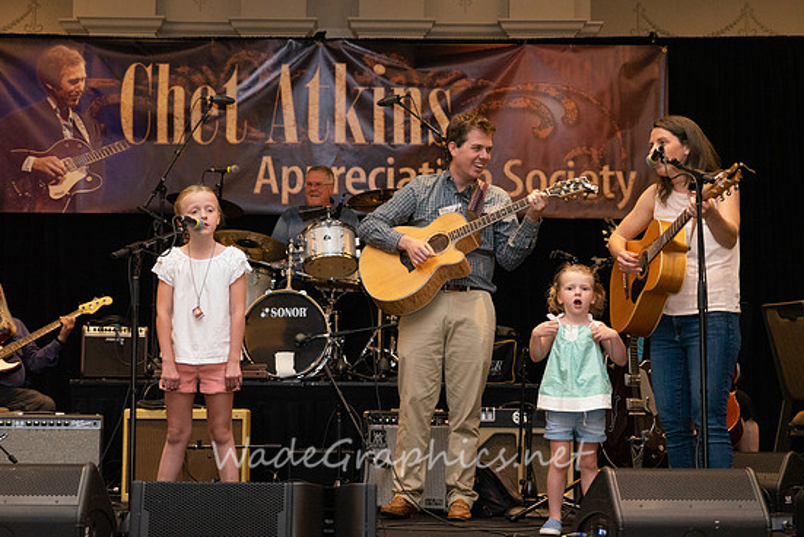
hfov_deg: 32.9
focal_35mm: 61
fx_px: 1363
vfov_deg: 22.3
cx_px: 391
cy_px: 266
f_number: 5
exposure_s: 1/200
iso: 4000
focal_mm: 58
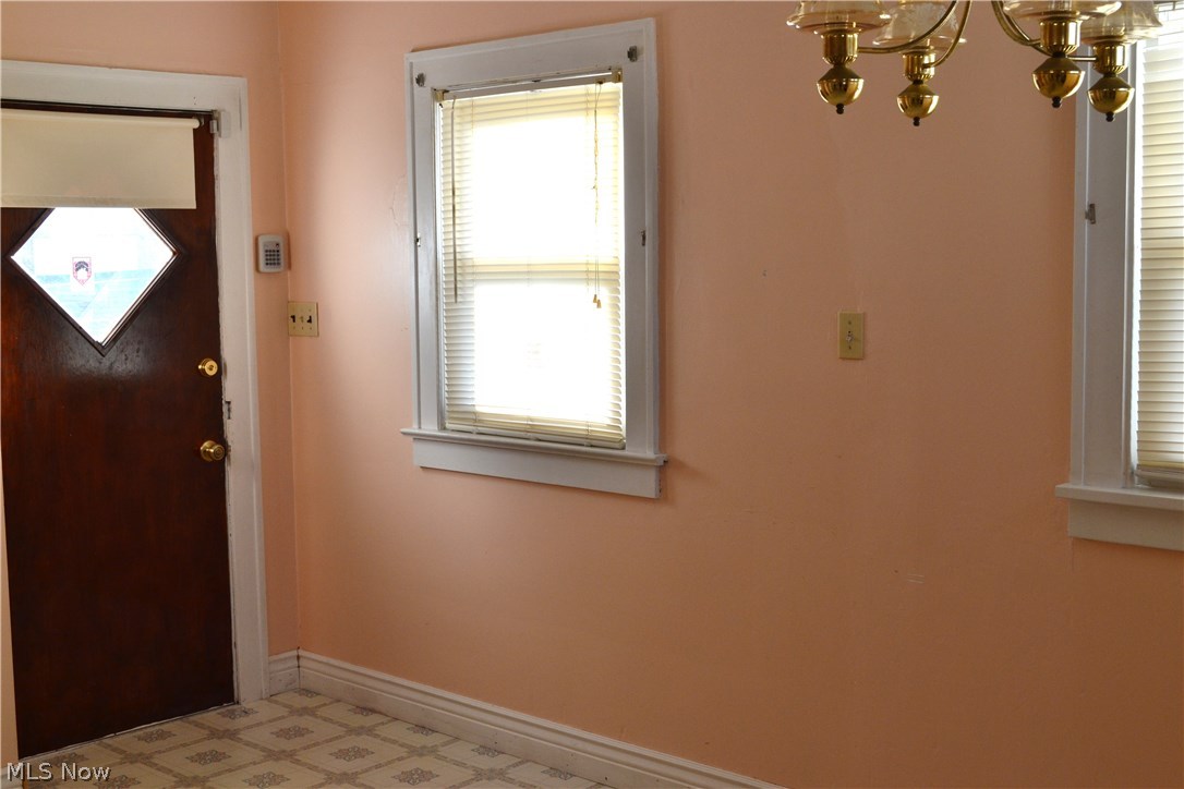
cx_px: 592
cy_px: 394
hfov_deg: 43.6
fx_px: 1480
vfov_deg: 29.9
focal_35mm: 45
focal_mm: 30
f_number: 8
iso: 400
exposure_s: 1/60
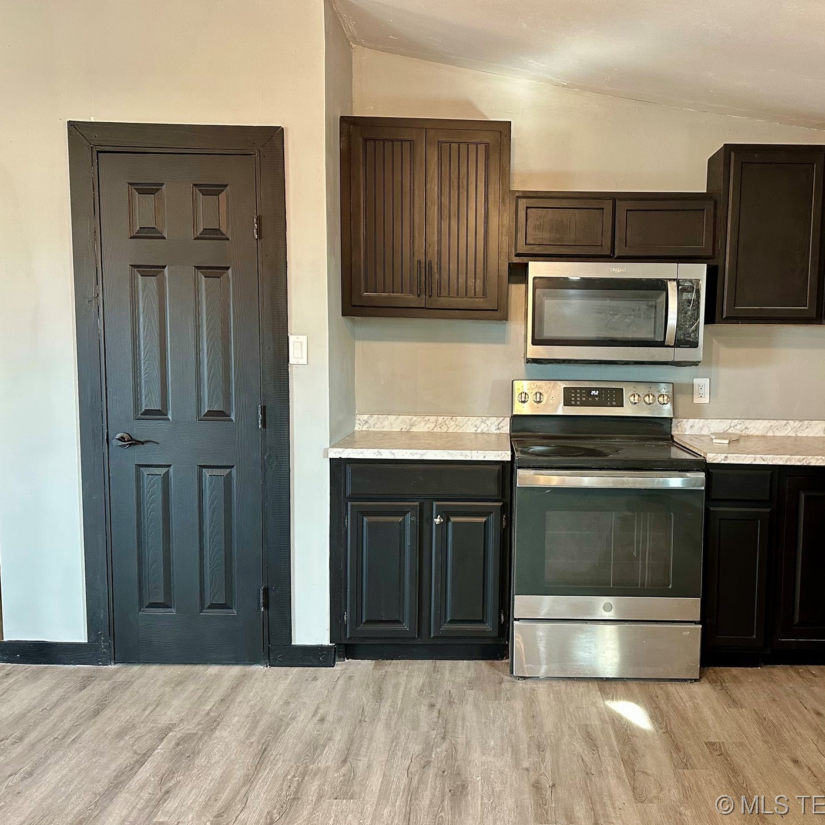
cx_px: 512
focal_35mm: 29
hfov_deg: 55.0
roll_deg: -0.4
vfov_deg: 55.6
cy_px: 407
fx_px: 782
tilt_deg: -5.1
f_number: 1.78
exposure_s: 1/60
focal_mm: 6.86
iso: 320
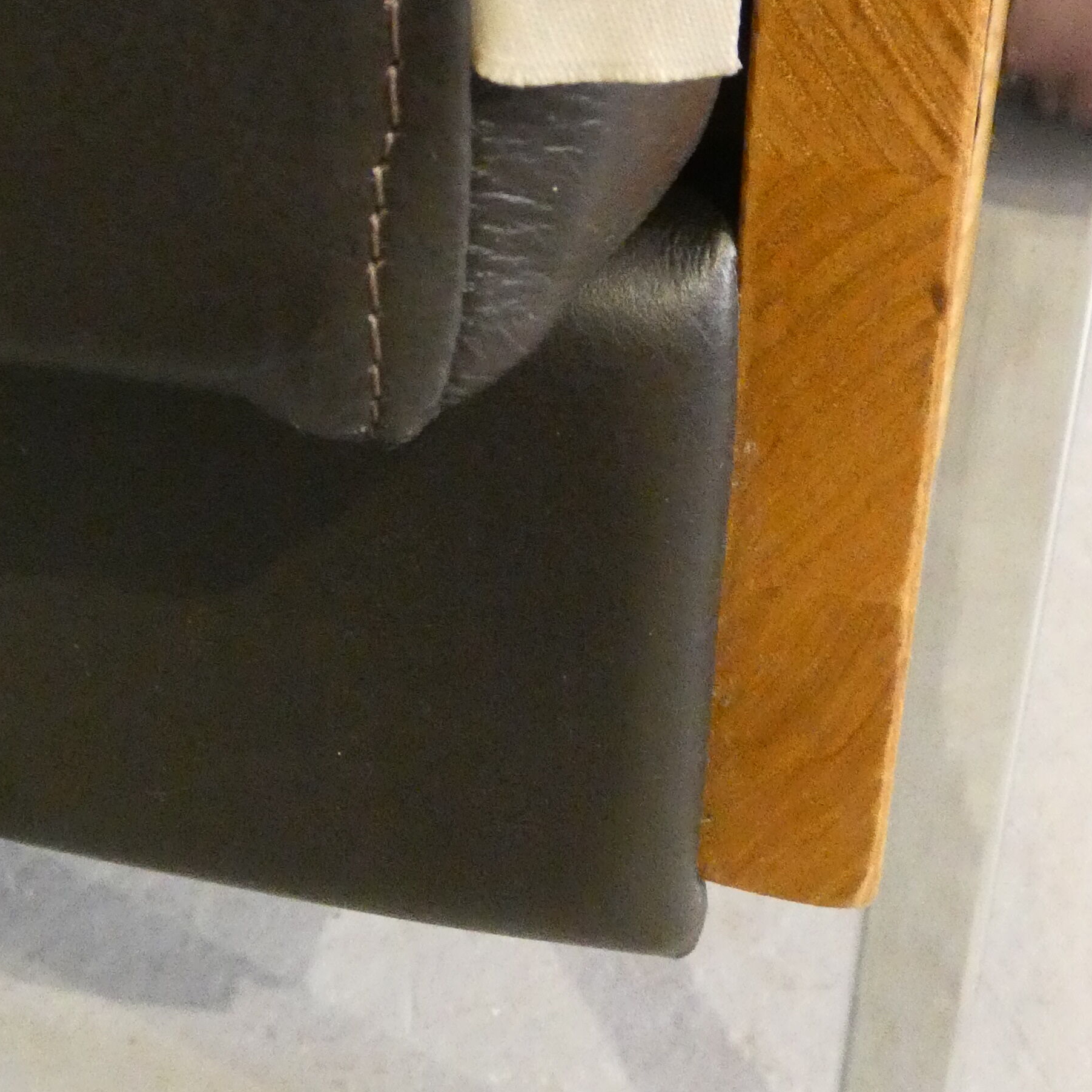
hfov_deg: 35.3
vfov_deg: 33.3
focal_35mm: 48
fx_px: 1713
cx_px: 507
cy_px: 86
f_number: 2.8
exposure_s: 1/40
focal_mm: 3.6
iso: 1600
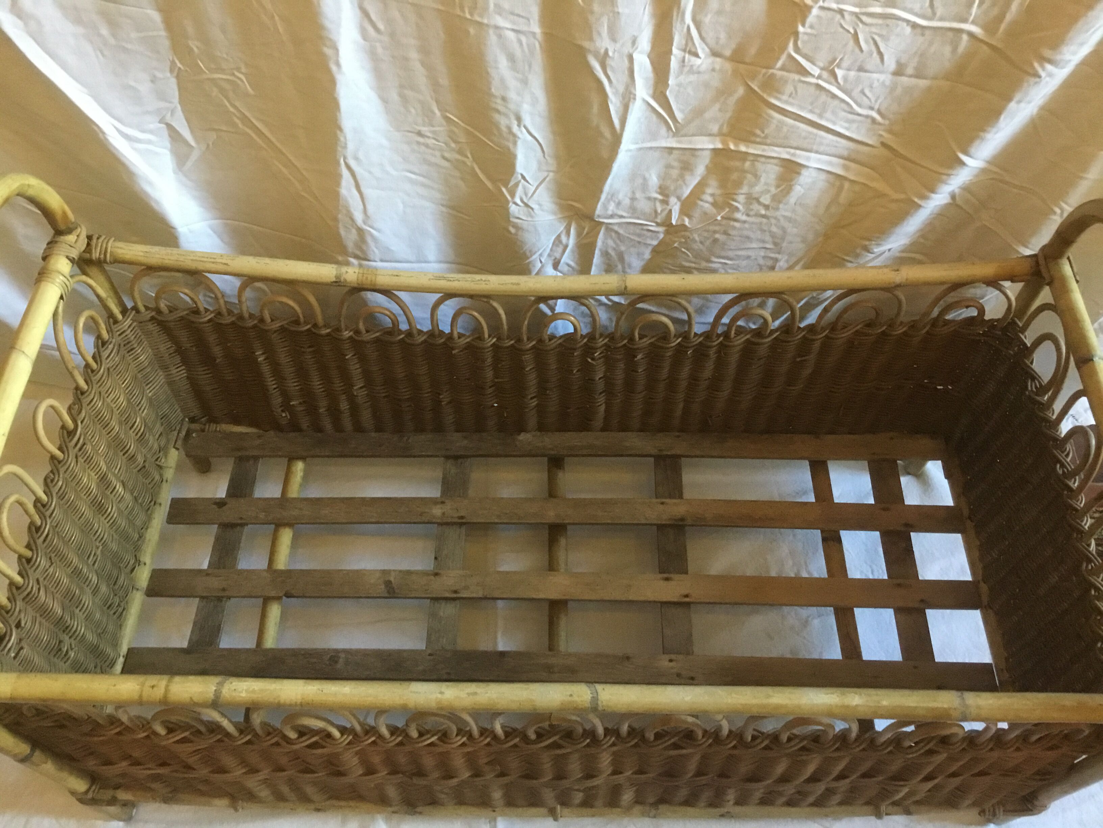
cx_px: 552
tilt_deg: -57.6
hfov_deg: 58.4
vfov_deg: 45.4
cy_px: 414
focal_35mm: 31
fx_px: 988
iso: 250
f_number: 2.4
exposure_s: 1/17
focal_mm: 3.3
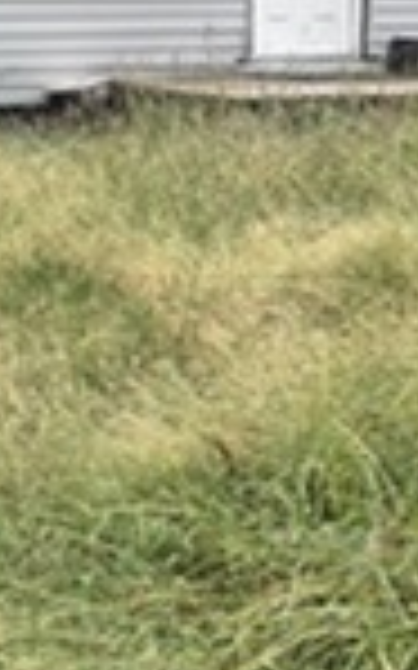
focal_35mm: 89
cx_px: -49
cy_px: 166
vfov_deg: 23.1
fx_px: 1624
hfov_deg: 14.3
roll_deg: -1.6
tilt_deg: -6.7
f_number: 1.5
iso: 50
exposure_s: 1/758
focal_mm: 5.7
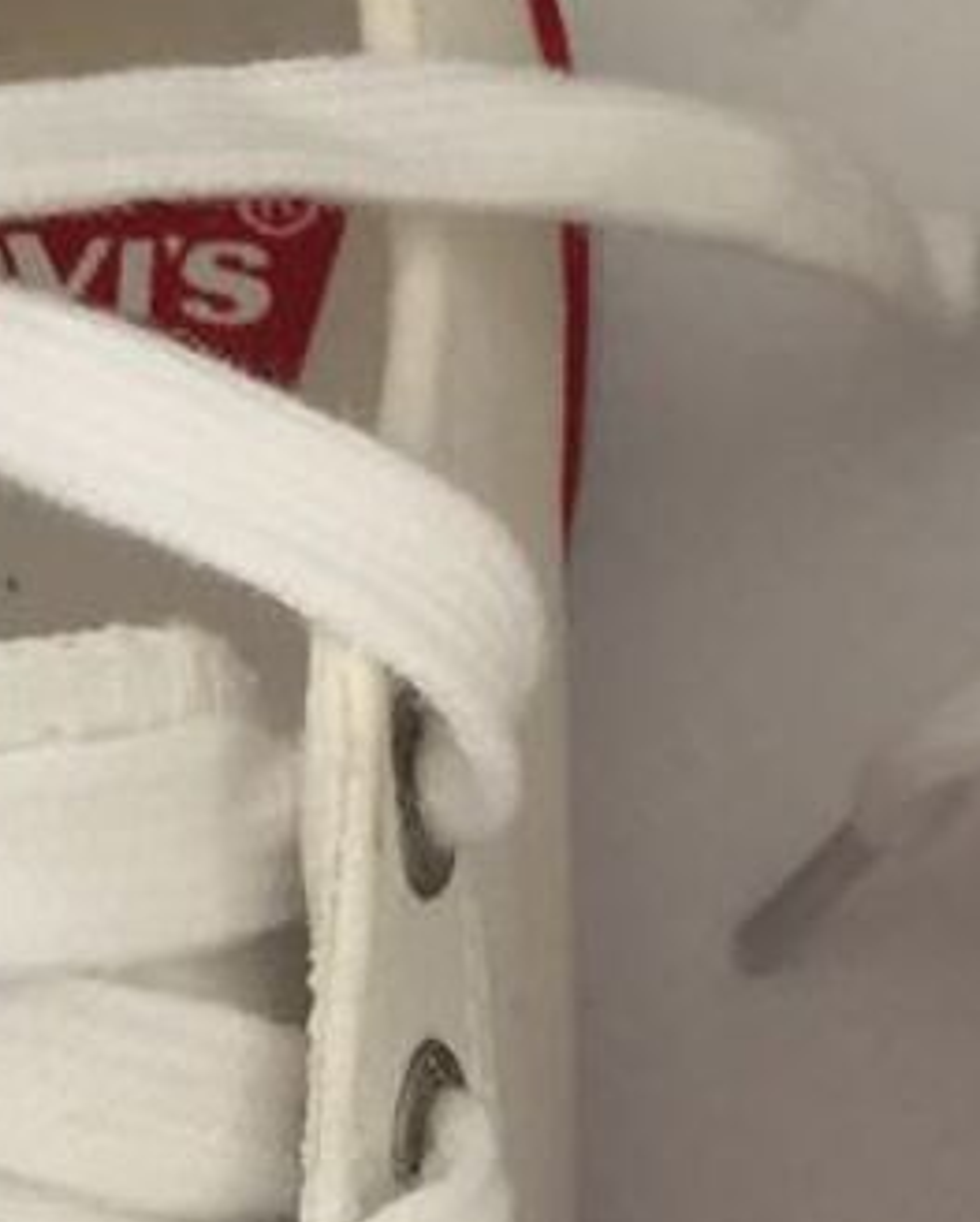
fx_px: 4164
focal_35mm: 115
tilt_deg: -81.4
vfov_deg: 15.8
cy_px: 1615
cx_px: 857
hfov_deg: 13.3
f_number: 2.2
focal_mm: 4.15
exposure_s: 1/33
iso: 40
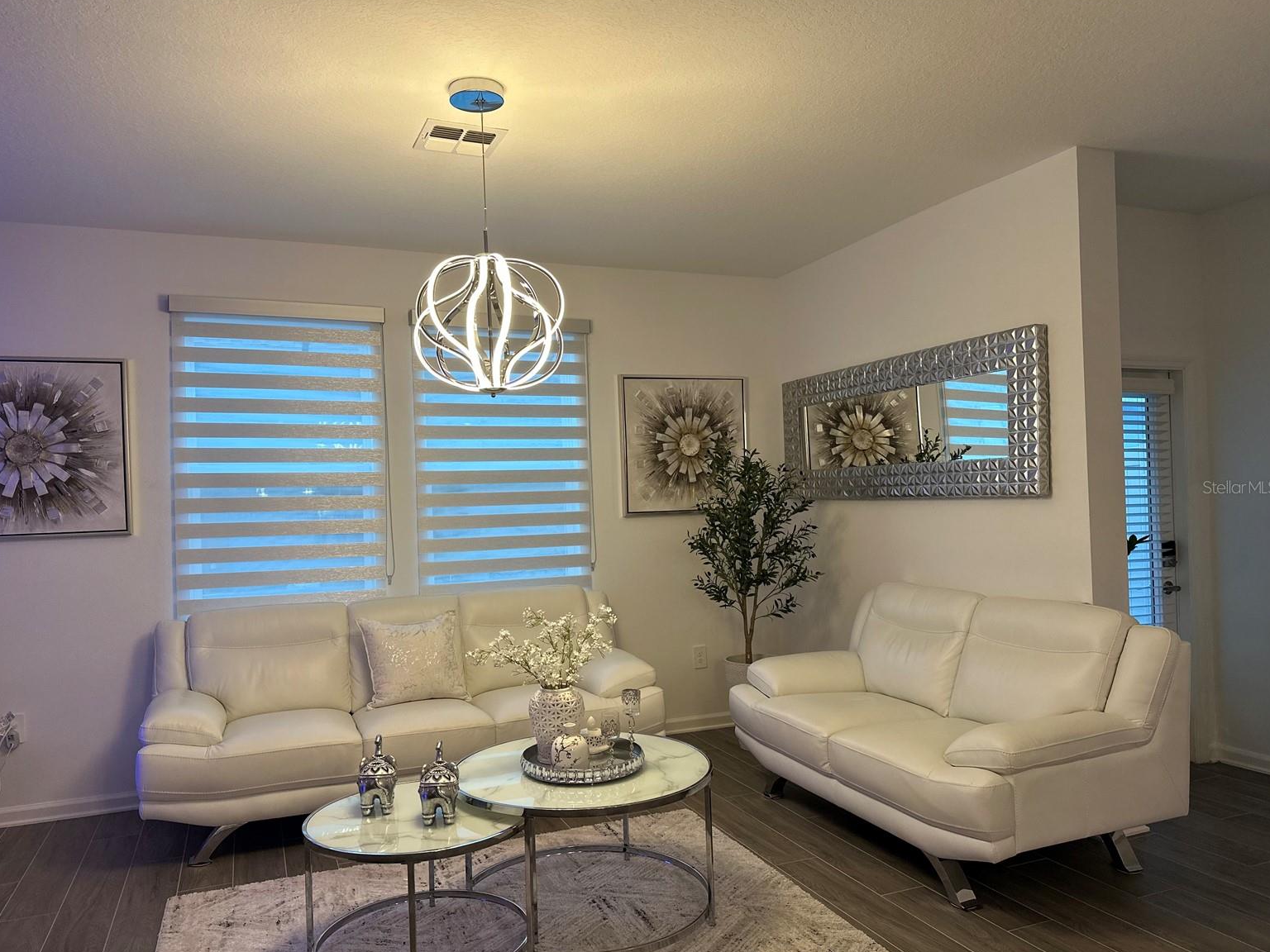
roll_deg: +1.4
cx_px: 619
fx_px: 917
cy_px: 487
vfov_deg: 54.9
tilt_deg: +1.7
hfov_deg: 69.4
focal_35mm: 25
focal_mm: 6.86
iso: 125
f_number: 1.78
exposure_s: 1/60
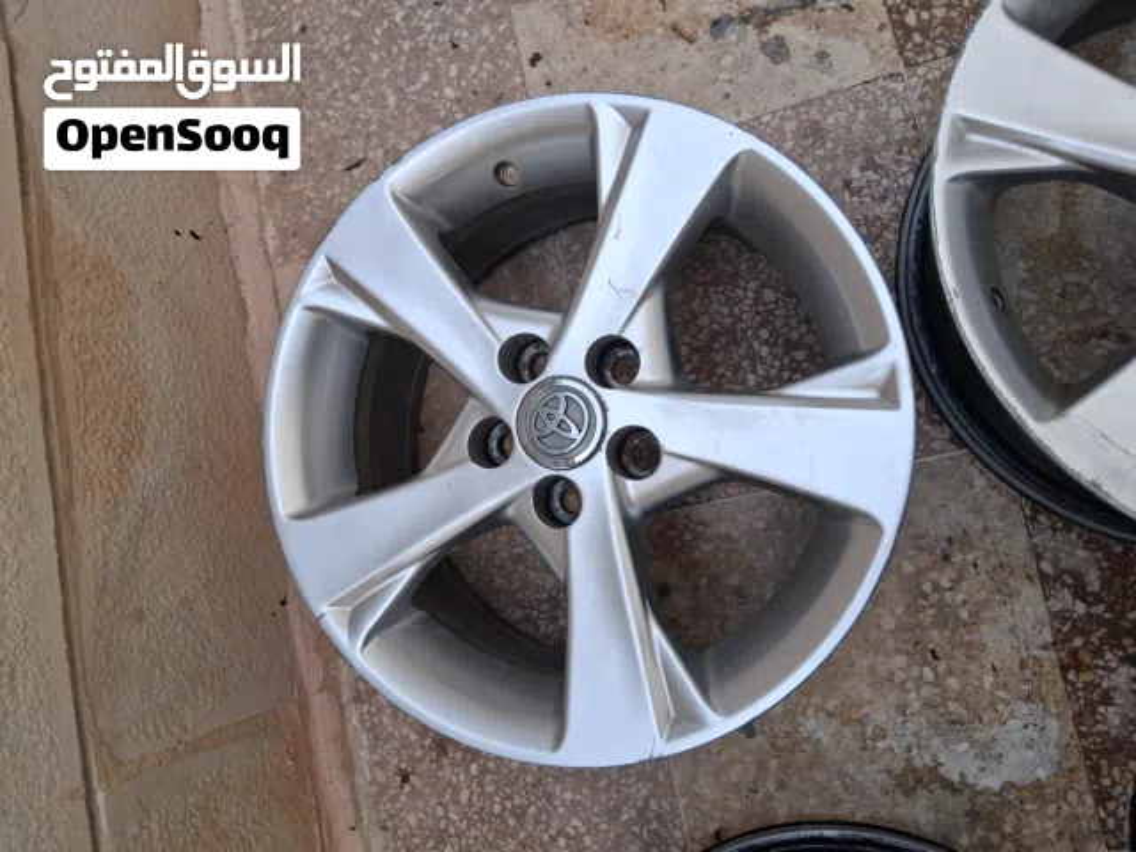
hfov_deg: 67.3
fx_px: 853
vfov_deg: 53.1
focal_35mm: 26
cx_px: 568
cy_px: 426
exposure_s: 1/100
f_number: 1.8
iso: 100
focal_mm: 3.98
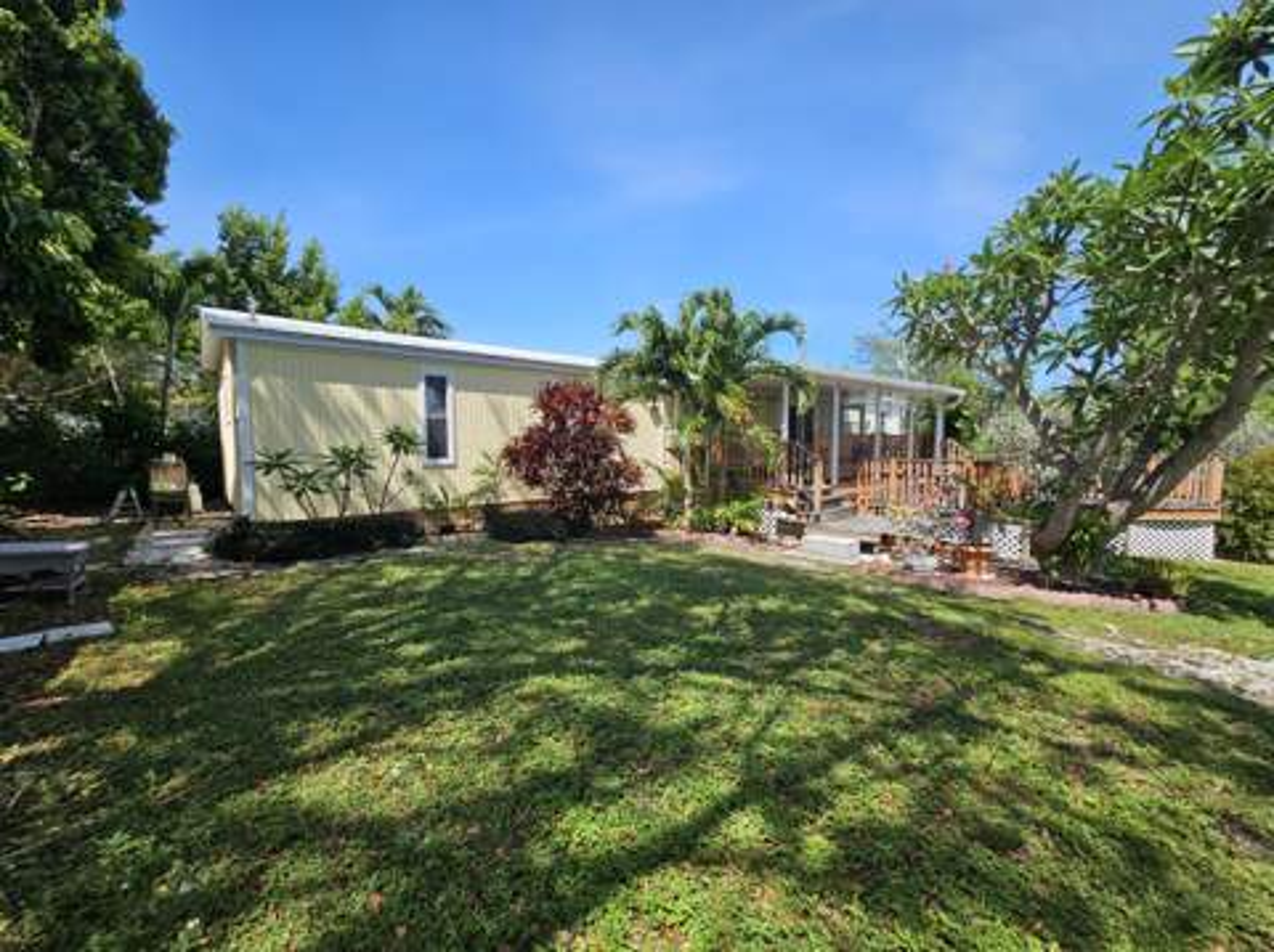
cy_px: 476
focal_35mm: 13
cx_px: 637
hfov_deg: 106.2
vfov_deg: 89.8
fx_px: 478
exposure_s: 1/1484
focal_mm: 2.2
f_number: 2.2
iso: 50
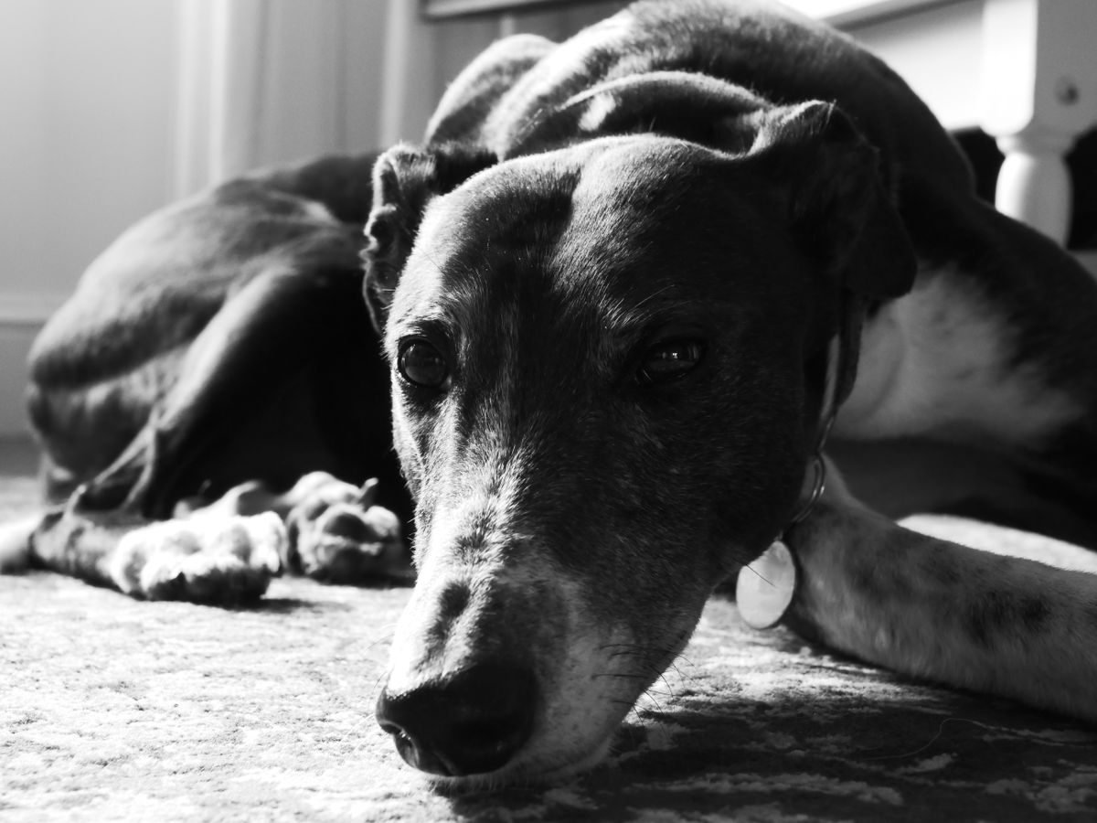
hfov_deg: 31.2
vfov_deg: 23.7
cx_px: 548
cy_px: 412
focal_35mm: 62
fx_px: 1965
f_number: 7.1
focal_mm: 31
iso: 3200
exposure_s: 1/250
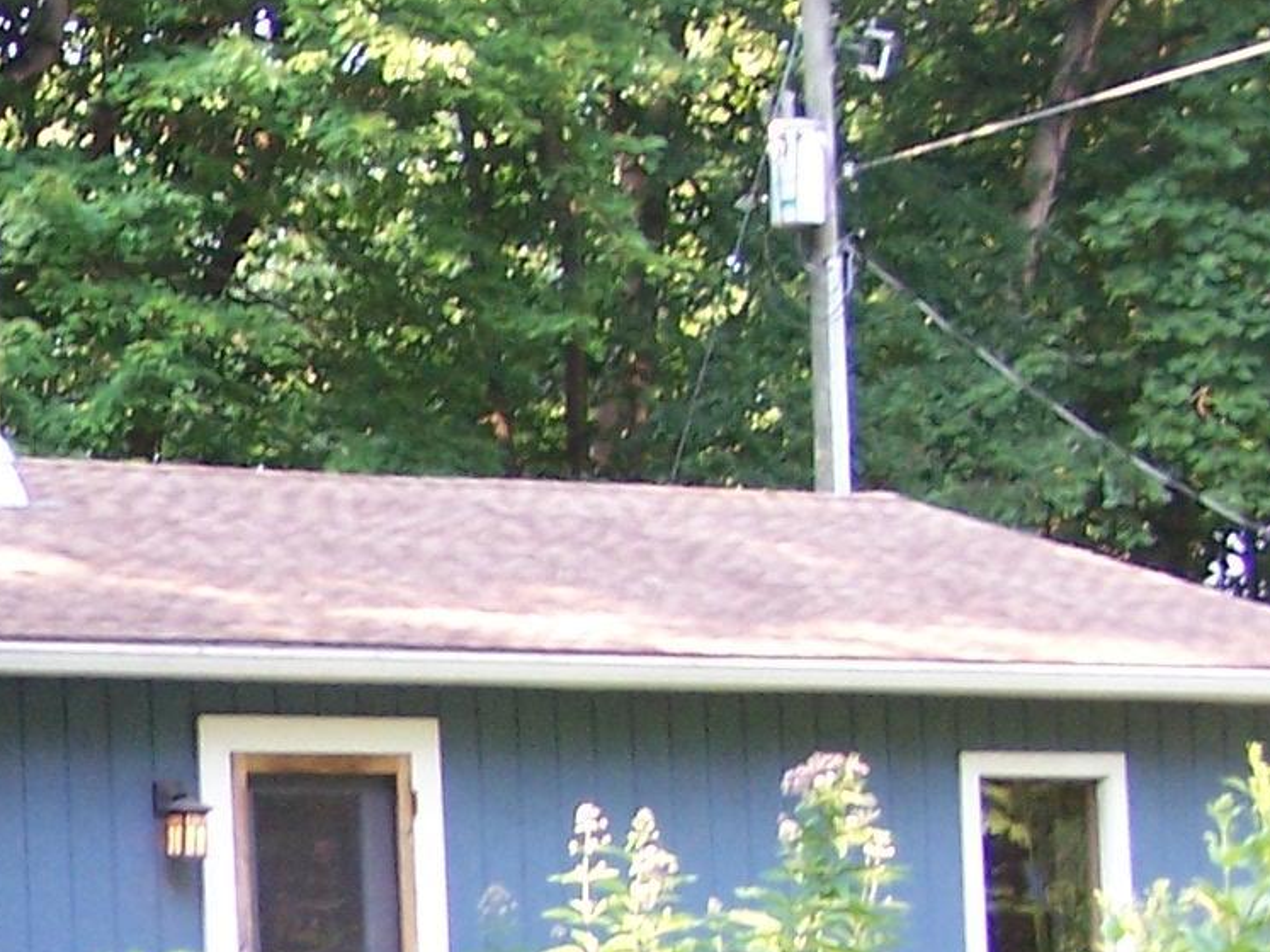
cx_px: -434
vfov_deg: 11.2
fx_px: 4805
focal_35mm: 131
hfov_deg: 14.4
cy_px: 1034
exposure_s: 1/100
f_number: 2.8
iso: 140
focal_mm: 6.3
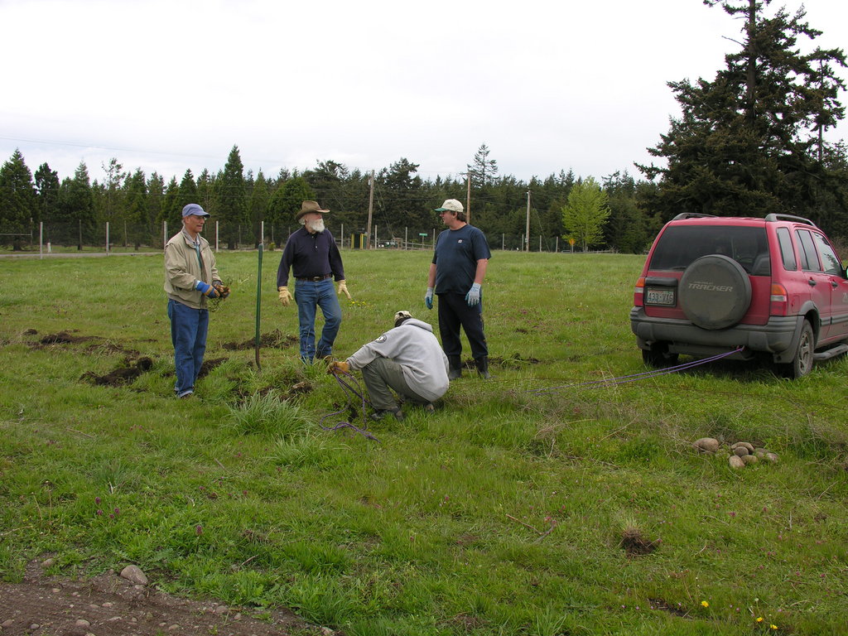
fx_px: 857
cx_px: 424
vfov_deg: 40.7
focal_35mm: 35
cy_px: 318
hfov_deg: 52.6
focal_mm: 8.9
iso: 50
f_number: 5
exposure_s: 1/145
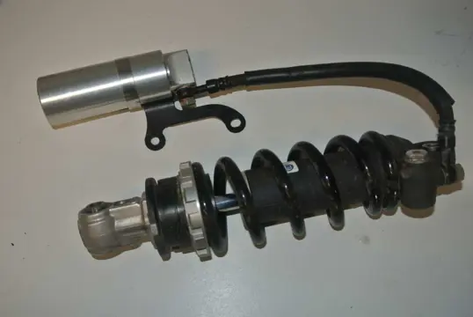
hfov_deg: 54.4
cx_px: 236
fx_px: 460
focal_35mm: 35
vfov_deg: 37.9
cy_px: 158
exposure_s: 1/60
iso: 200
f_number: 4
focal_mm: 13.1
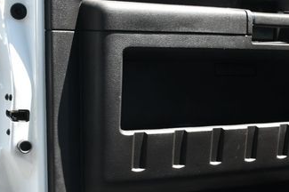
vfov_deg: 19.1
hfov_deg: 28.2
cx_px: 200
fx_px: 569
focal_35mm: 71
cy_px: 104
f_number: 5.6
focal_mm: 24
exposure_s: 1/250
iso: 200
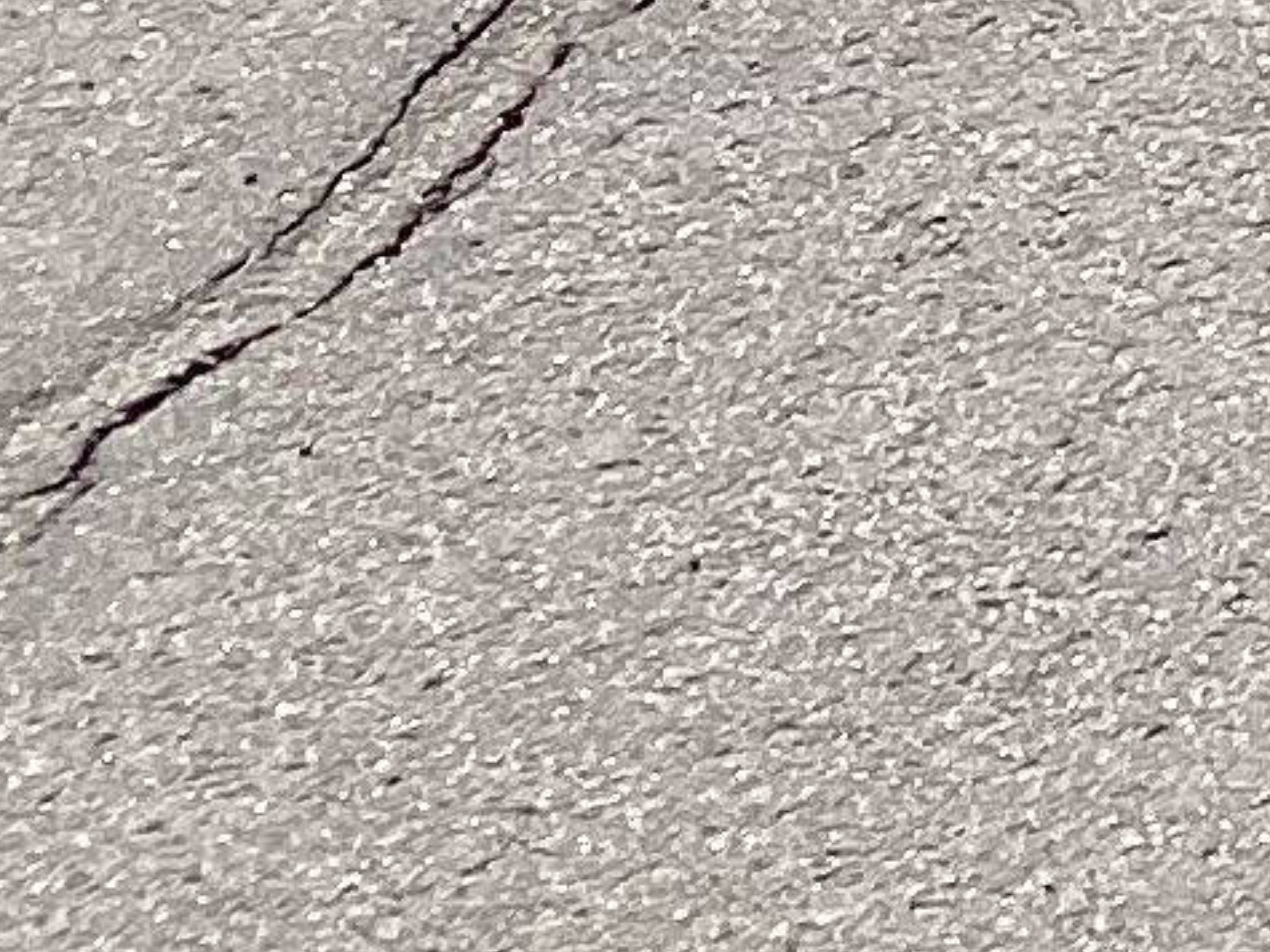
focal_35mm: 213
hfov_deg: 7.9
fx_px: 7813
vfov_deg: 6.3
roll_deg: +1.0
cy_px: -2145
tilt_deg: -20.0
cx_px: 3874
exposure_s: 1/1116
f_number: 2.4
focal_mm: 3.3
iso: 25
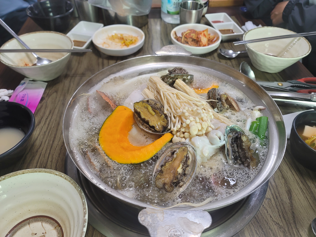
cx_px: 158
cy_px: 118
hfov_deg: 69.4
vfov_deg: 54.9
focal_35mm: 25
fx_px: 228
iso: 250
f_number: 1.8
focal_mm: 7
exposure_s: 1/120
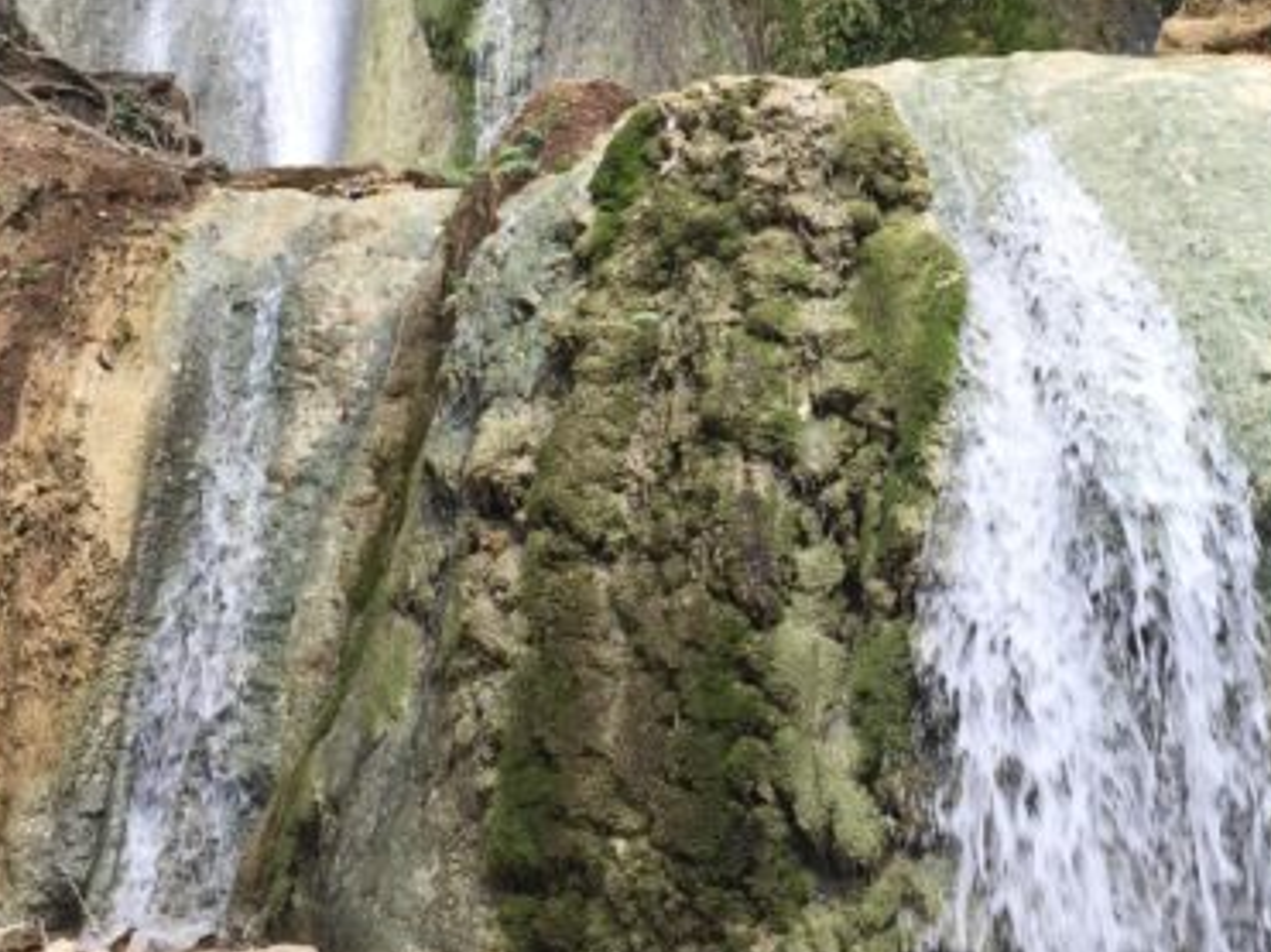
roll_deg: +0.9
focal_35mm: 60
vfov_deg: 23.9
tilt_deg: +11.2
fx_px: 2202
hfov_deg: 32.0
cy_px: 147
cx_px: 829
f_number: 2.2
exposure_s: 1/158
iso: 32
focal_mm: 4.15
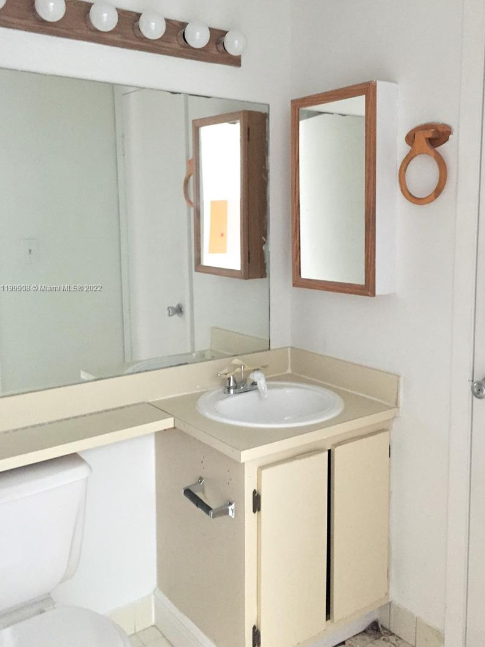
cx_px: 265
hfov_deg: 42.9
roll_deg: +0.5
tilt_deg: -7.0
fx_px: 617
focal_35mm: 33
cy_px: 288
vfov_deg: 55.2
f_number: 2.2
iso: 160
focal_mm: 4.15
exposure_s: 1/30
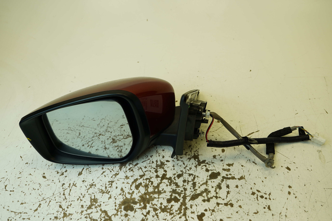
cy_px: 110
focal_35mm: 30
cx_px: 166
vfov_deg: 43.6
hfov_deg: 61.9
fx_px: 277
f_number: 4
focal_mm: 20
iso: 160
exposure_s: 1/160
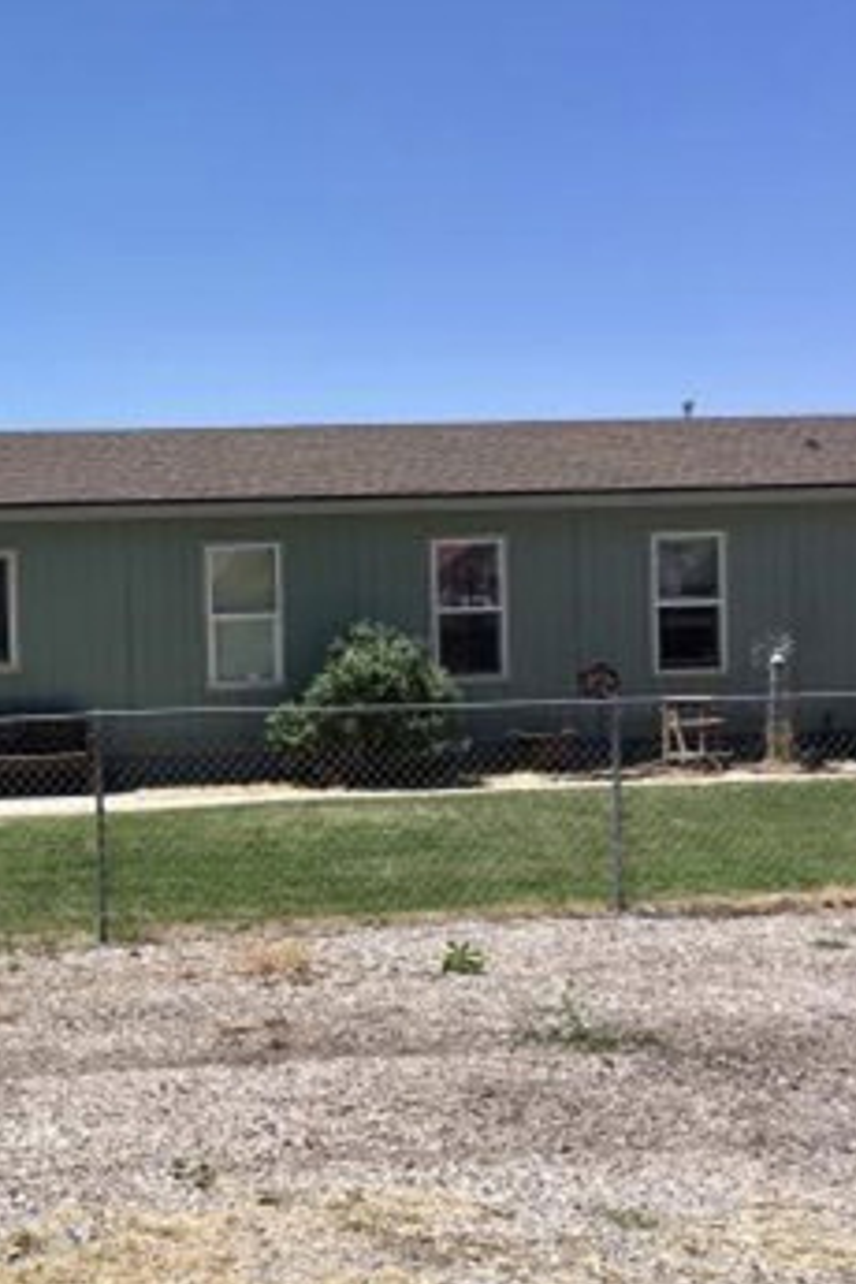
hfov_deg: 23.3
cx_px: 26
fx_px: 1997
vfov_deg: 35.6
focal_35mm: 56
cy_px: 674
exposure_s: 1/1508
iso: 25
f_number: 2.2
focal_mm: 4.15
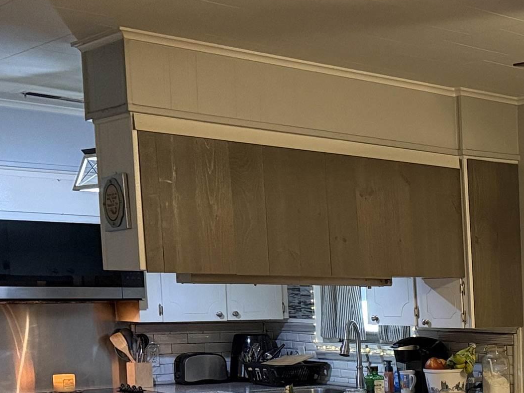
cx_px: 683
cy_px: 439
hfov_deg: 24.3
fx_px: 1060
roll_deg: +0.1
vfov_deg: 20.0
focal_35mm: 70
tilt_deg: -8.0
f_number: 1.78
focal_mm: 6.76
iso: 400
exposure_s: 1/60
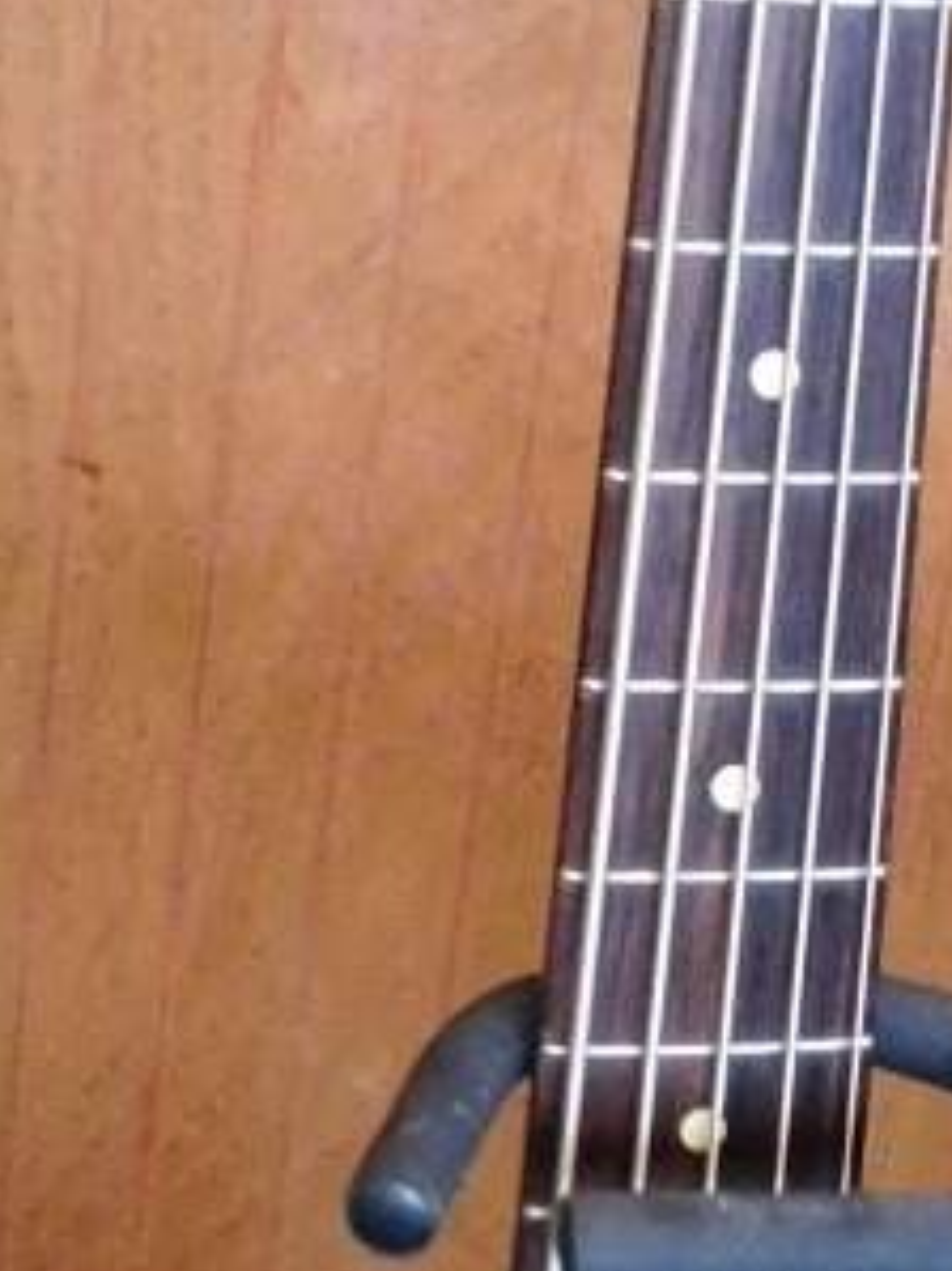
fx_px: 4514
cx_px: 829
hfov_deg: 12.0
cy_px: 659
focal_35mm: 123
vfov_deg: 16.0
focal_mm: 4
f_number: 3
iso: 400
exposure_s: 1/20
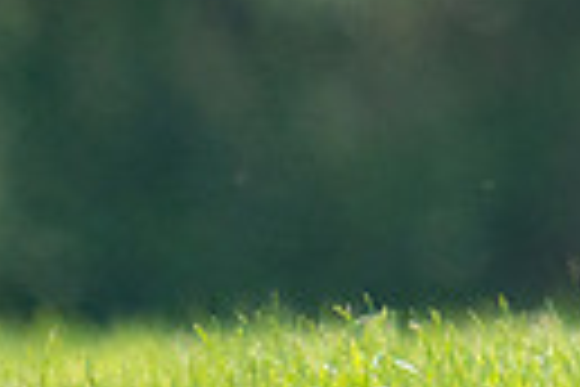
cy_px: -245
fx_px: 43480
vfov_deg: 0.5
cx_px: 1115
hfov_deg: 0.8
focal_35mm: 2699
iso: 2500
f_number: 6.3
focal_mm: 600
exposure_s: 1/4000
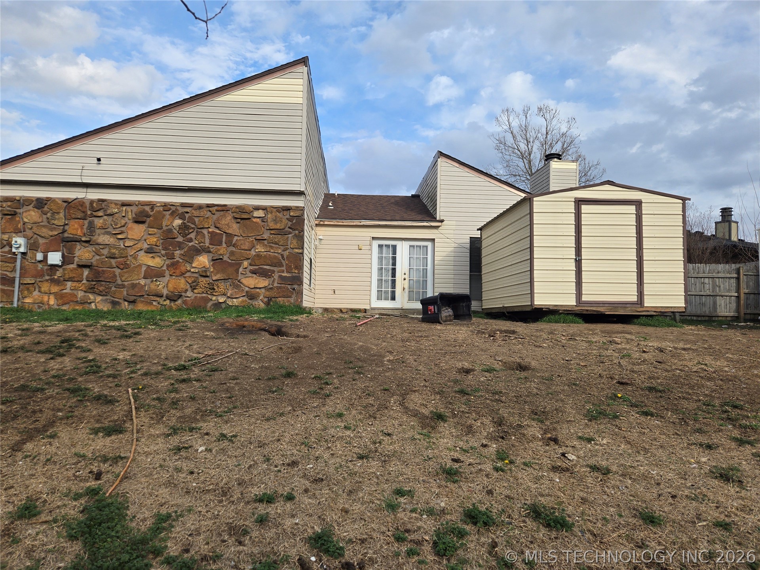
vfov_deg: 58.9
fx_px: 505
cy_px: 285
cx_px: 380
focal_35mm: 23
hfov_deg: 73.9
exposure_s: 1/1265
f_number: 1.8
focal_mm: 5.4
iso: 25
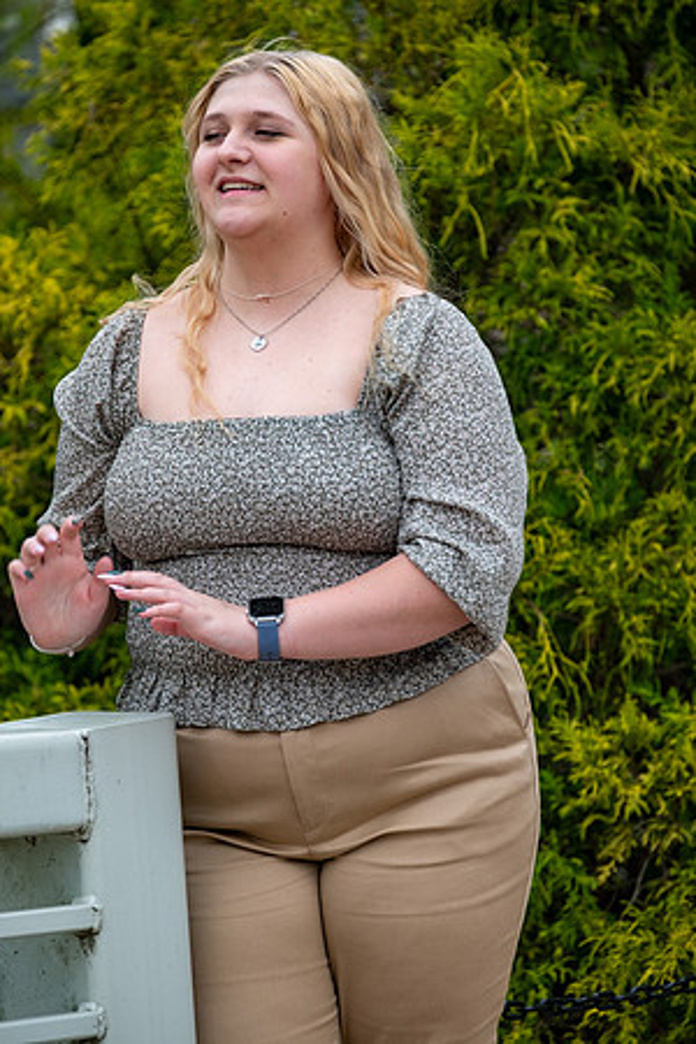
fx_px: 5017
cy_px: 522
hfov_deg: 7.9
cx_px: 348
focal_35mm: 173
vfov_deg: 11.9
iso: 250
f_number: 4
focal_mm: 115
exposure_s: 1/500
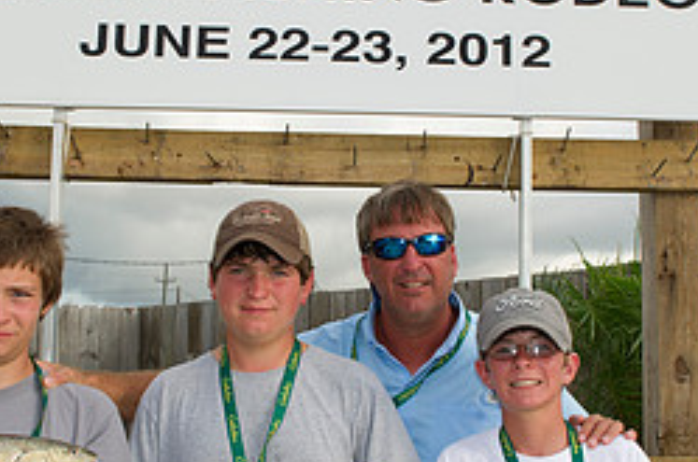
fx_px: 1084
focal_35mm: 56
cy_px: 235
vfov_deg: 24.1
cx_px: 334
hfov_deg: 35.7
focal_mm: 24
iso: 200
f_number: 6.3
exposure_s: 1/250
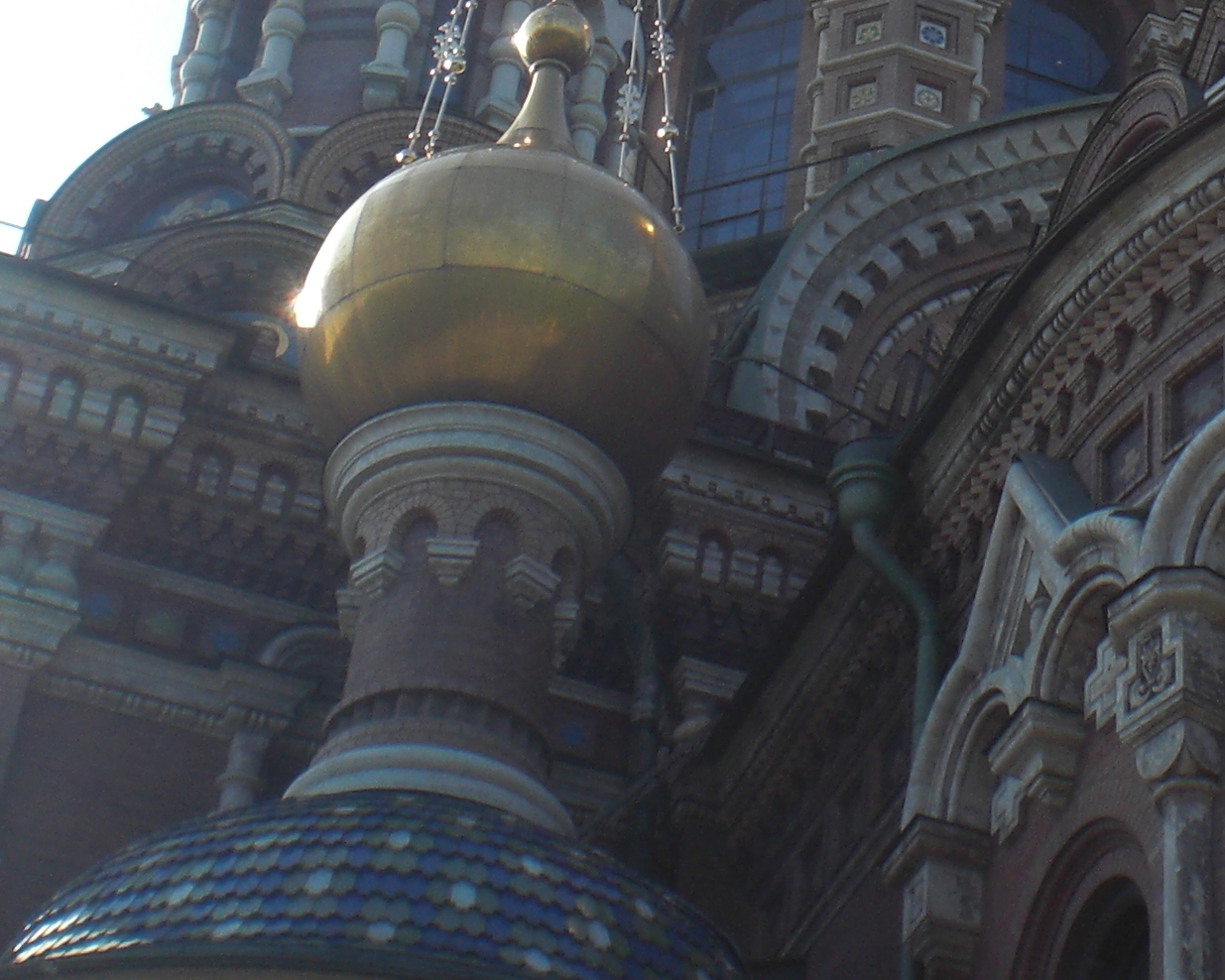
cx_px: 1124
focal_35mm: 98
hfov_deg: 19.2
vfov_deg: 15.5
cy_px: 32
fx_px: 3553
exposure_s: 1/250
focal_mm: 6.3
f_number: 5.6
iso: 64
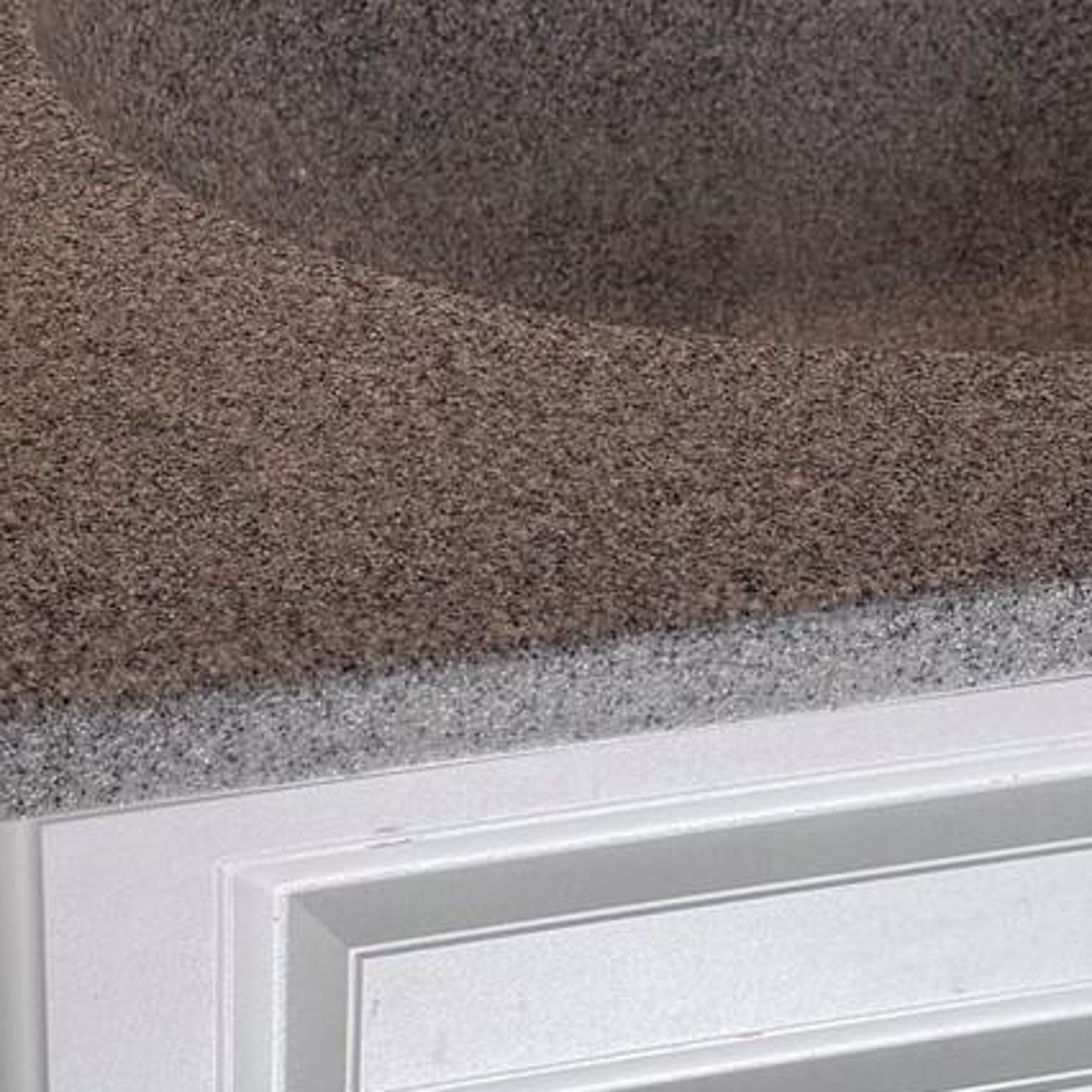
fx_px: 3640
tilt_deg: -28.1
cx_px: 364
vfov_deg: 17.1
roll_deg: -1.6
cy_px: 487
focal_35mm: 102
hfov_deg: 17.0
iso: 80
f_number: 1.78
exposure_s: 1/347
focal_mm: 6.76
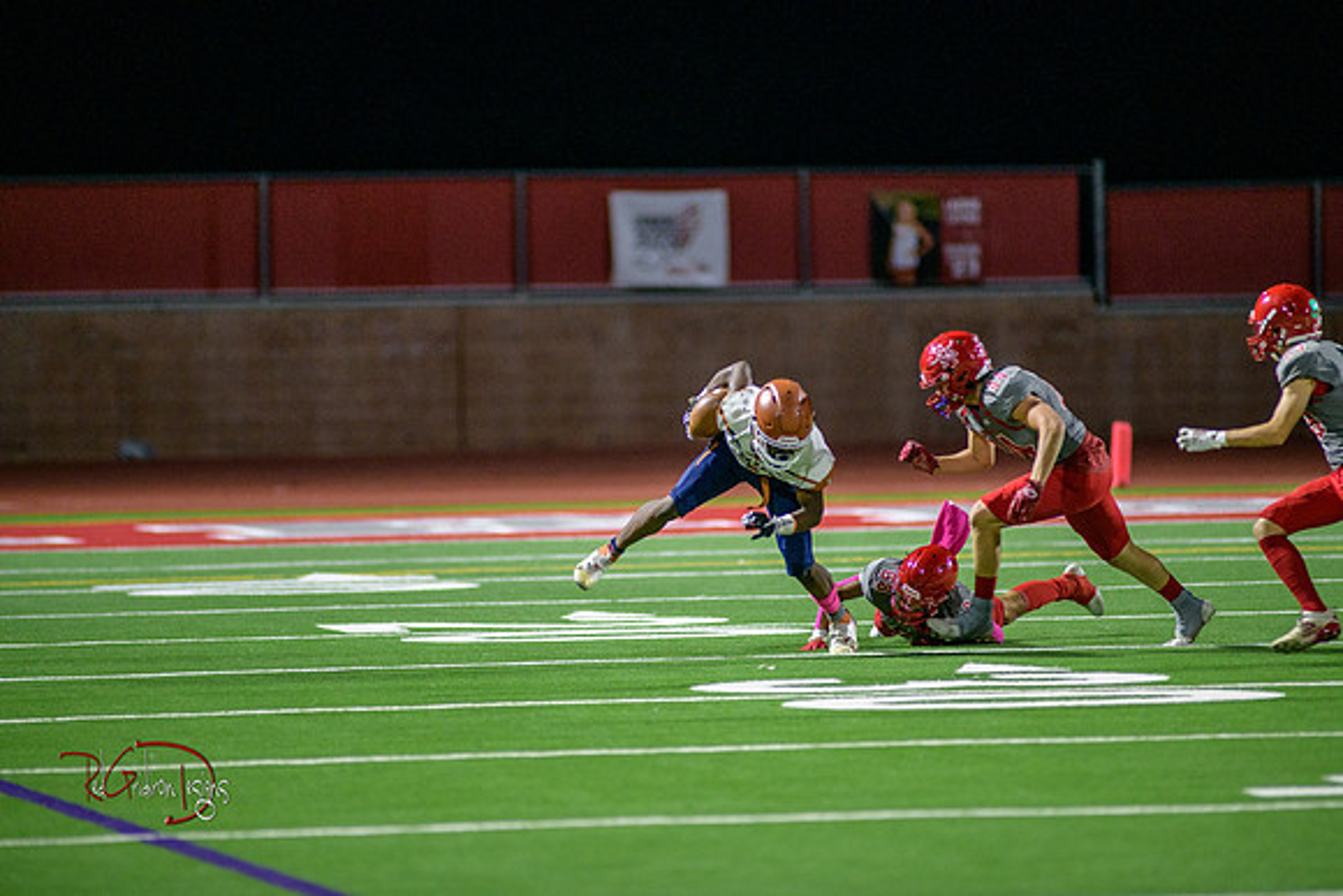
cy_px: 448
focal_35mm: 300
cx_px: 672
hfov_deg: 6.9
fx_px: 11194
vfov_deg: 4.6
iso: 2000
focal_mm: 300
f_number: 2.8
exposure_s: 1/500
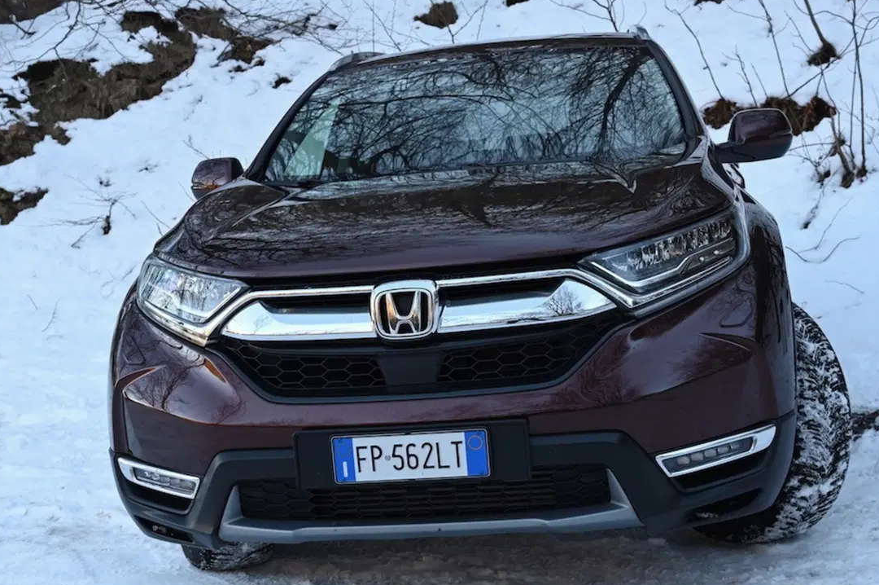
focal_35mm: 50
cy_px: 315
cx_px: 465
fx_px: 1220
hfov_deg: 39.6
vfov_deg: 26.9
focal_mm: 45
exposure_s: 1/250
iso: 1000
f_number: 7.1
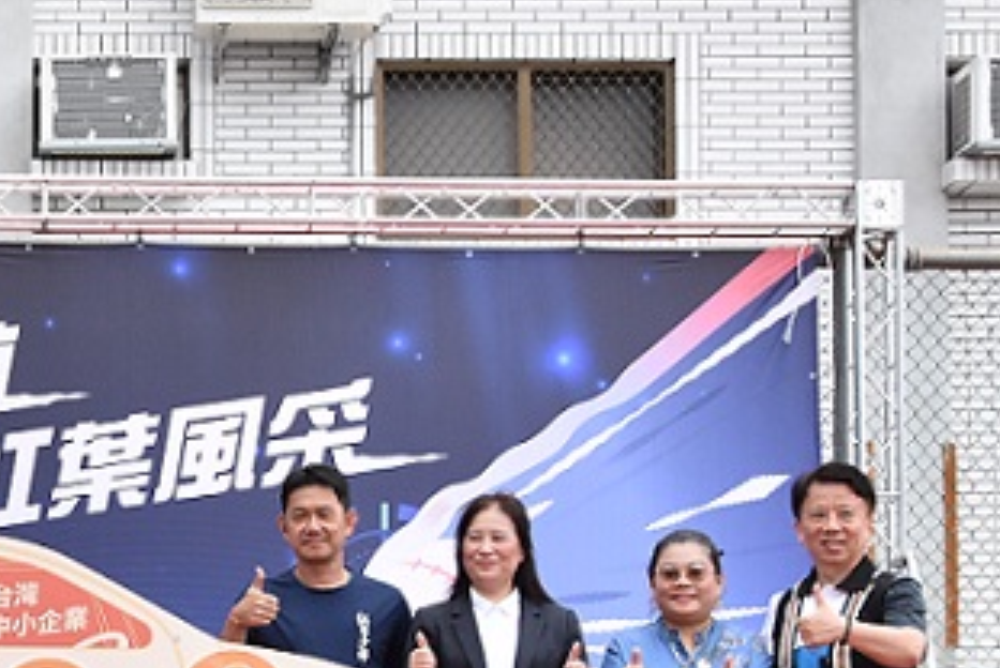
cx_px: -27
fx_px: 3281
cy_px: 703
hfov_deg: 16.9
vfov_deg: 11.5
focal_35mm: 118
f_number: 5
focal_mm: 28
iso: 1250
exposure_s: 1/1600
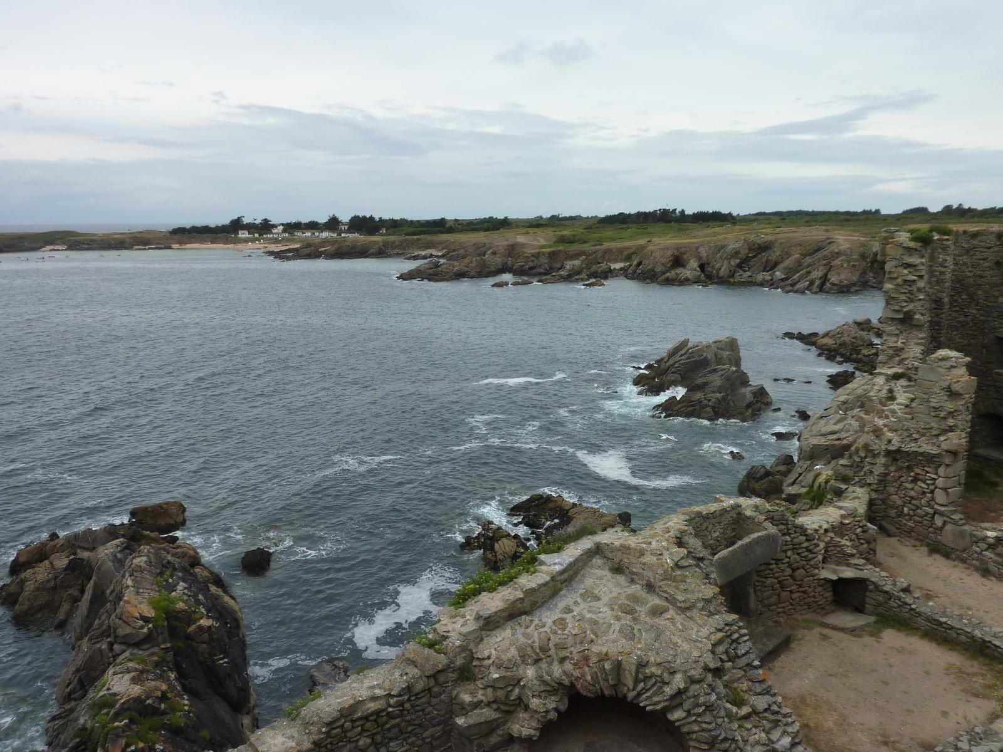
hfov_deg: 69.4
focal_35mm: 25
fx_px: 724
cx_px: 502
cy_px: 376
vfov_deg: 54.9
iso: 125
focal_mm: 4.1
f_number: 5
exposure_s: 1/500
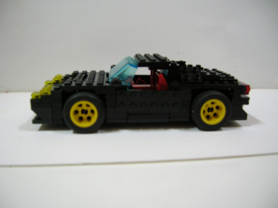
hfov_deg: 54.0
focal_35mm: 34
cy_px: 104
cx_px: 139
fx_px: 273
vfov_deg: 41.7
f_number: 2.9
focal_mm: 5.7
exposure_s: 1/4
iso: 100
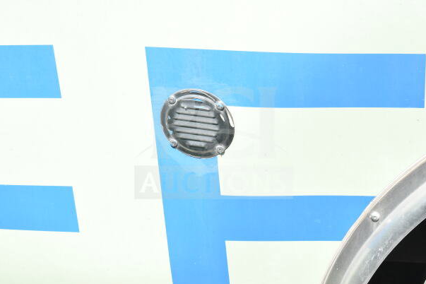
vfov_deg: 16.4
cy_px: 143
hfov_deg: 24.3
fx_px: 988
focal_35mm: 84
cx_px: 213
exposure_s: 1/640
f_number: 13
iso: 1600
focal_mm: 55
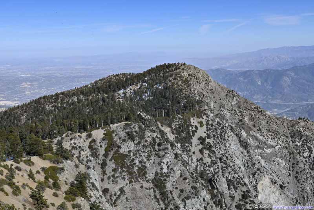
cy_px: 105
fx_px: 384
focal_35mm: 44
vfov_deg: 30.5
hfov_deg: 44.5
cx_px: 157
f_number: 5.6
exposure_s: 1/1000
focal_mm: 44
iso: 100
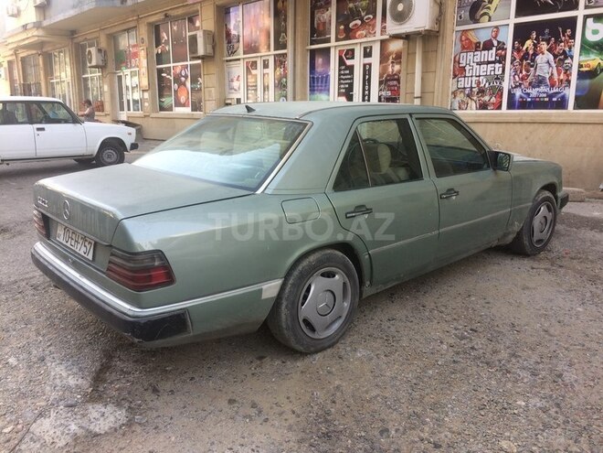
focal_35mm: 29
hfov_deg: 61.7
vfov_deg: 48.2
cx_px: 302
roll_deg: -0.8
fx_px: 505
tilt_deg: -11.1
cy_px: 226
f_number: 2.2
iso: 32
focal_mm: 4.15
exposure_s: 1/148
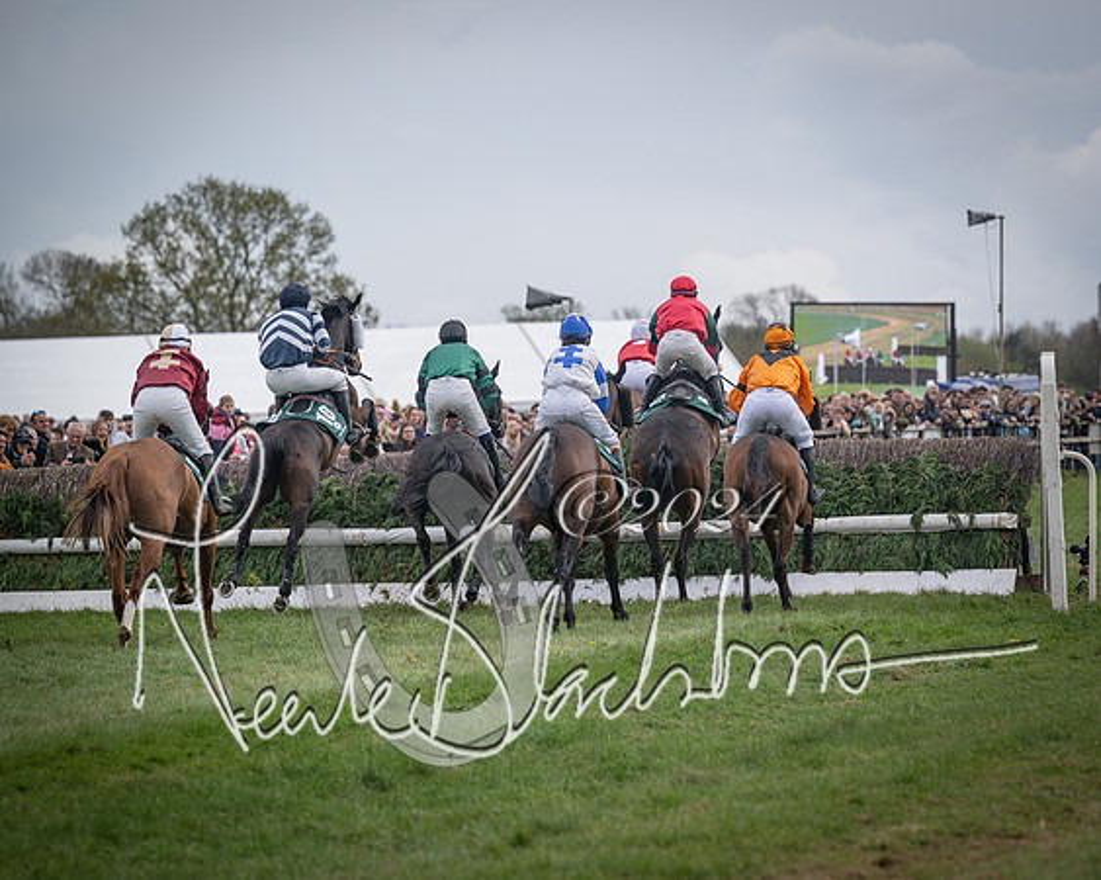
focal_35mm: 253
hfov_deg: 7.6
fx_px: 8243
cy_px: 464
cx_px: 702
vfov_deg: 6.1
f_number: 5
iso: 400
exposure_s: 1/800
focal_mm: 210
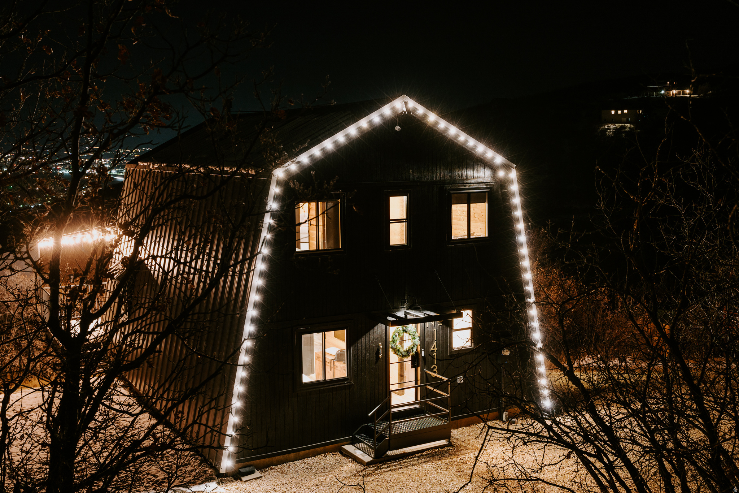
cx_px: 370
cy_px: 246
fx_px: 821
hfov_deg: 48.5
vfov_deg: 33.4
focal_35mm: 40
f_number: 5.6
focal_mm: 40
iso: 160
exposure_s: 8
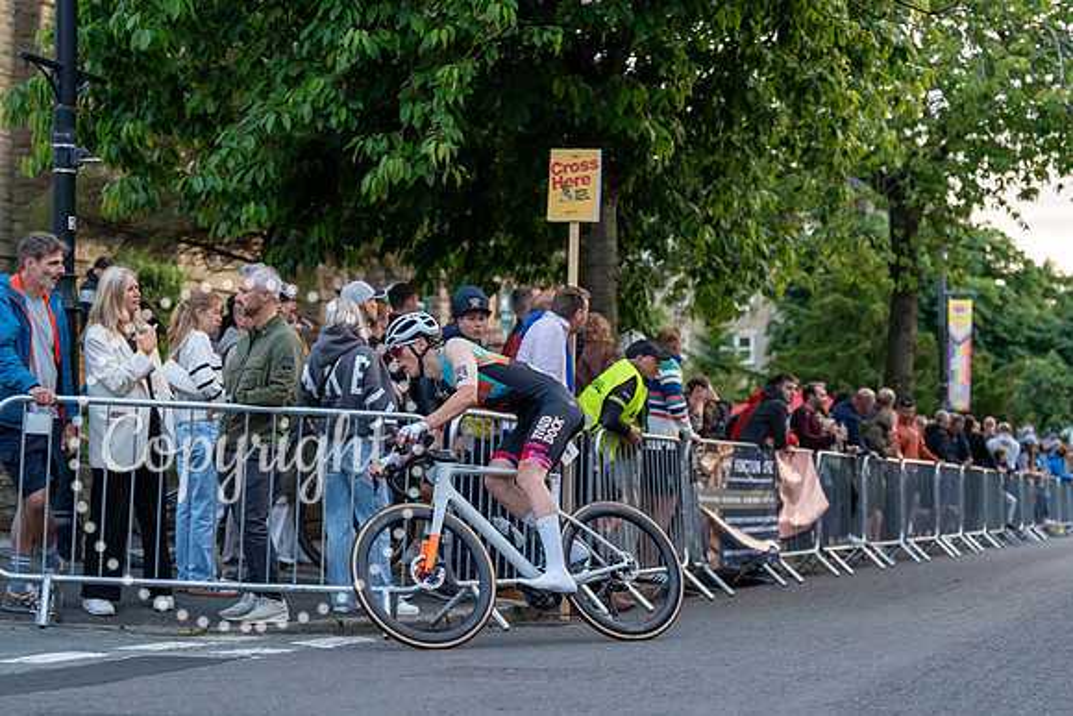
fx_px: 2087
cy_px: 358
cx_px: 536
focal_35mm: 70
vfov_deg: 19.5
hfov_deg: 28.8
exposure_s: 1/1000
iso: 3200
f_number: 2.8
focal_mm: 70
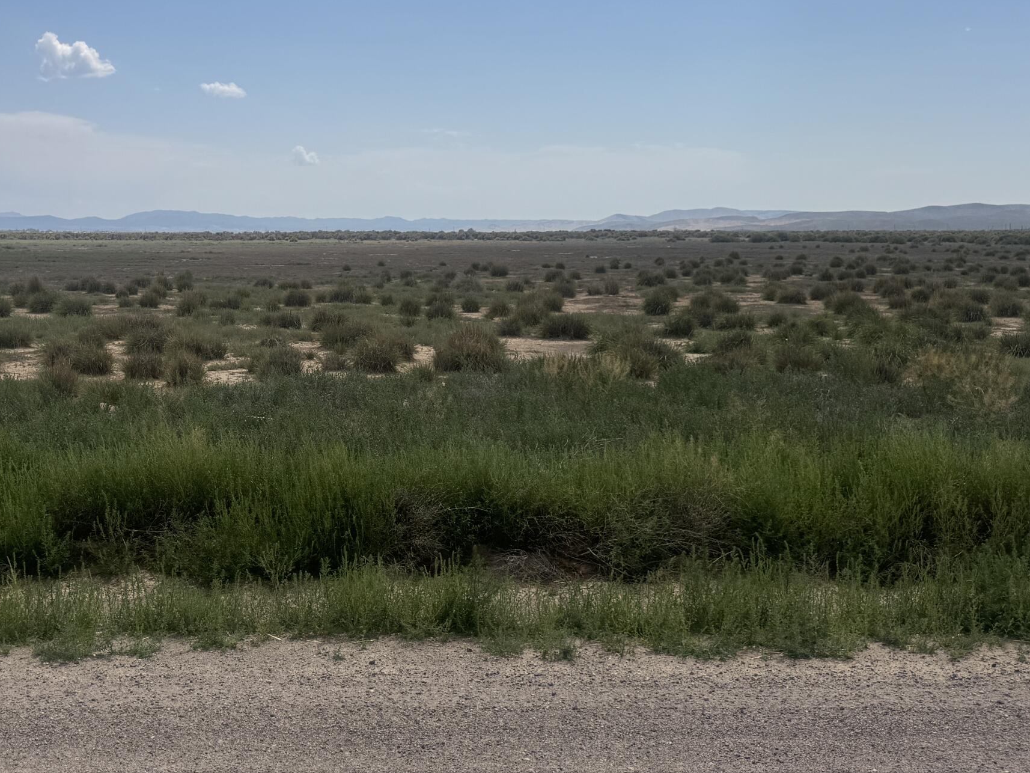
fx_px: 1250
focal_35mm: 42
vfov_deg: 34.4
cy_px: 395
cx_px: 296
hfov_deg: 43.7
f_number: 1.78
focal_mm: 6.76
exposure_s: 1/7937
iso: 80
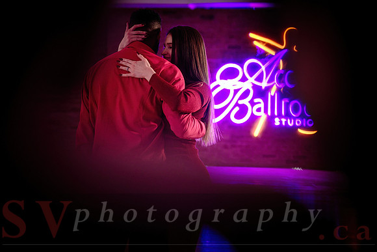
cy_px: 116
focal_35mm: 77
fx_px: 809
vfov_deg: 17.7
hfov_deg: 26.2
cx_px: 187
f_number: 2
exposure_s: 1/250
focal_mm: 68
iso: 1600
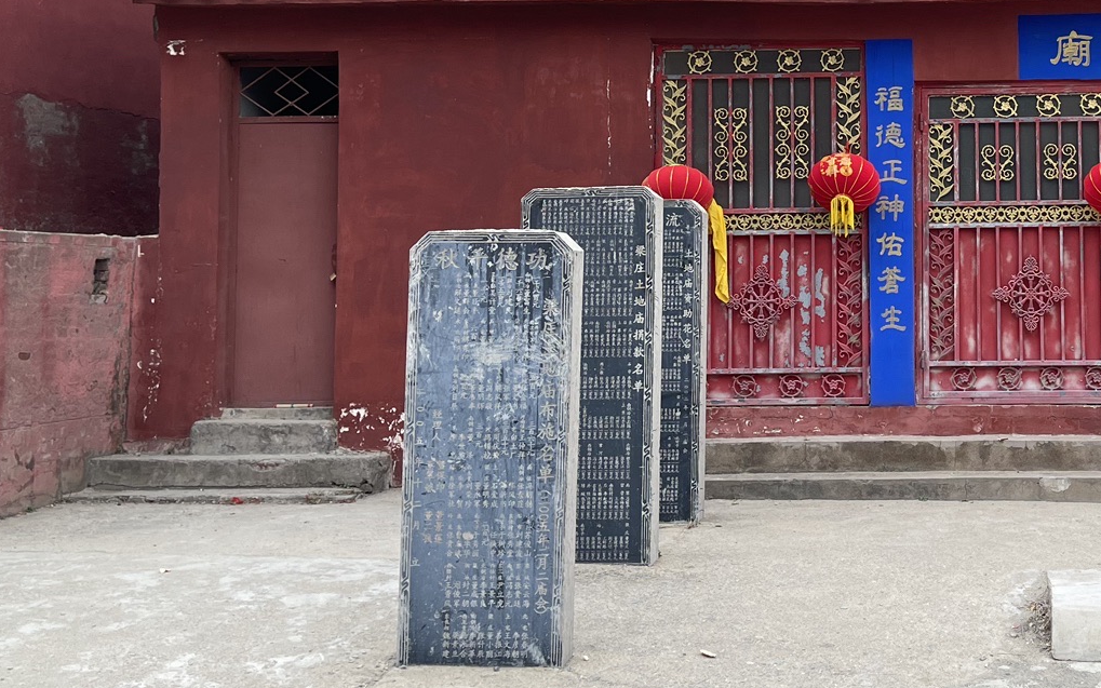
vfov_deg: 24.6
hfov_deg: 36.8
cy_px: 164
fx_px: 1560
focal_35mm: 52
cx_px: 953
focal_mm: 5.1
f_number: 1.6
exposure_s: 1/129
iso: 32
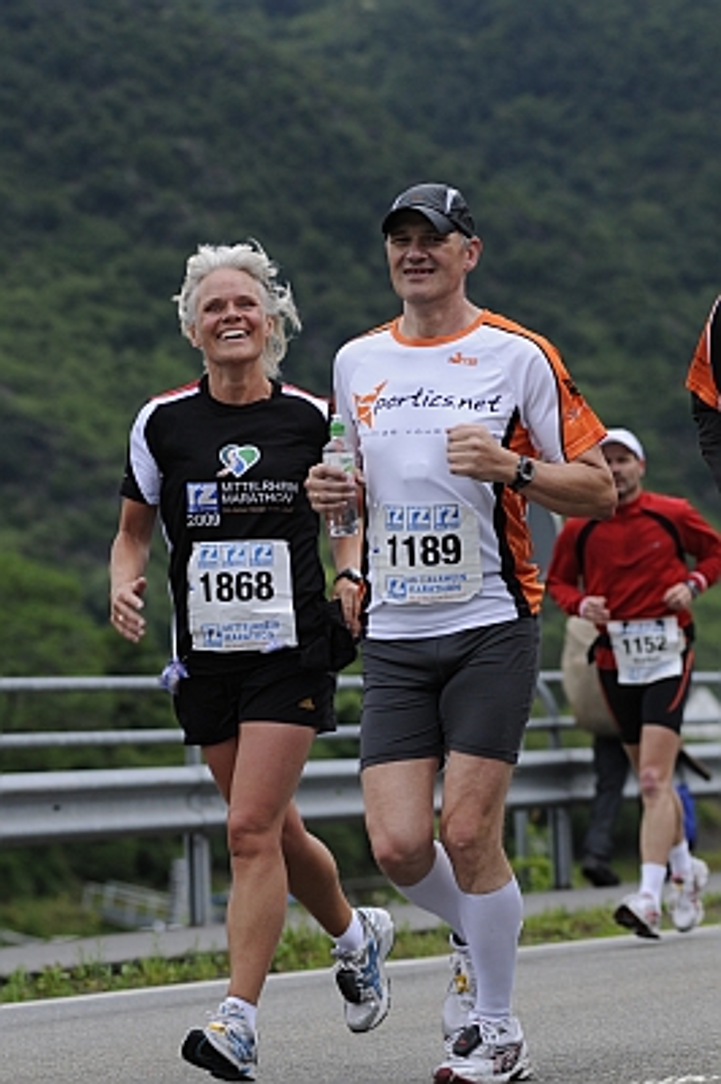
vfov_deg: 13.1
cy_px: 542
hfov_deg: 8.7
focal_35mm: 158
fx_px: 4739
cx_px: 360
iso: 320
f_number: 4
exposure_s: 1/320
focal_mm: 105
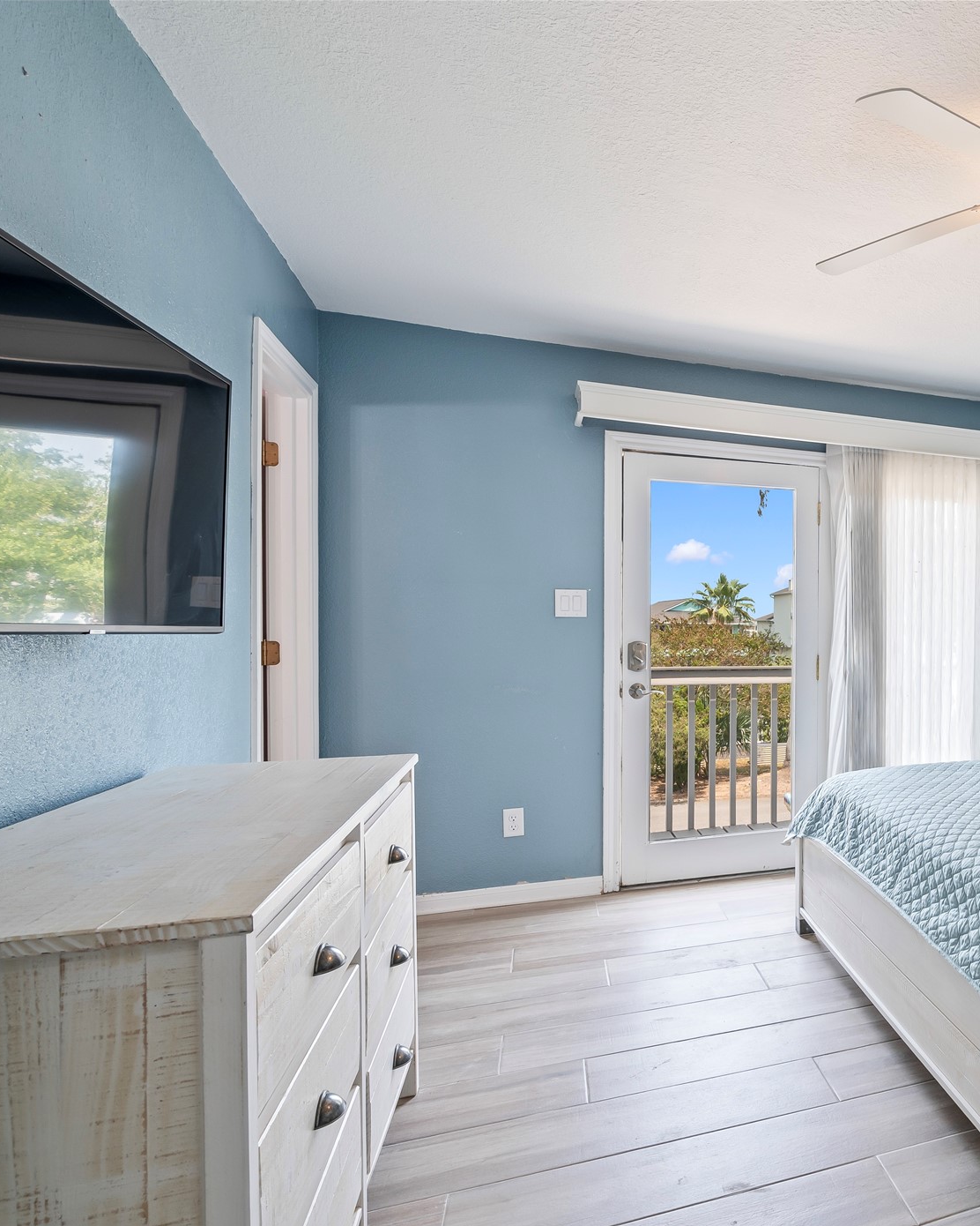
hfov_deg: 52.7
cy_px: 637
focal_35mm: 22
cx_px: 938
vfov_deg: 75.0
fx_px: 798
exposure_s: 1/8
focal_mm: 15
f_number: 6.3
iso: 125
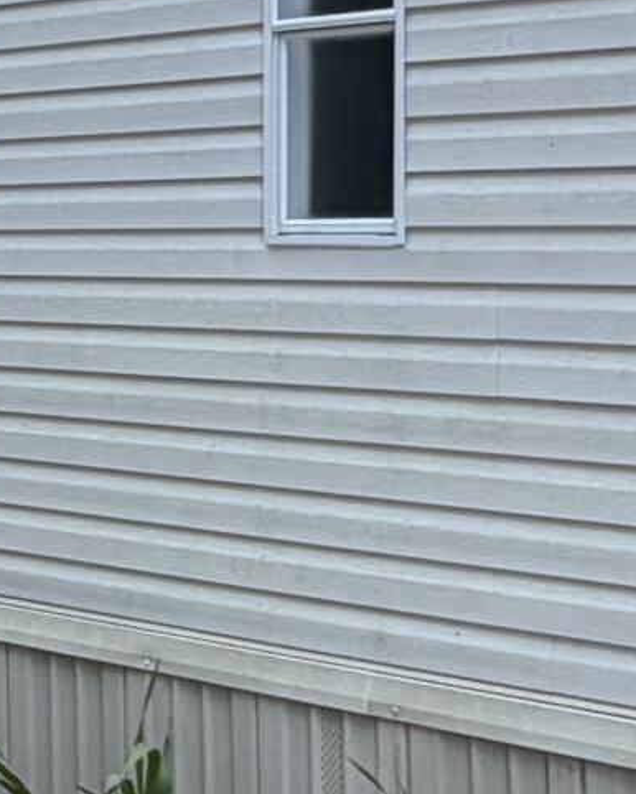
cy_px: 171
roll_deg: -0.8
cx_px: -213
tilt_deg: +1.4
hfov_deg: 16.9
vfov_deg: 22.2
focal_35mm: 85
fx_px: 1999
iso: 50
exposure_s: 1/502
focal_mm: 2.22
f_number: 2.2
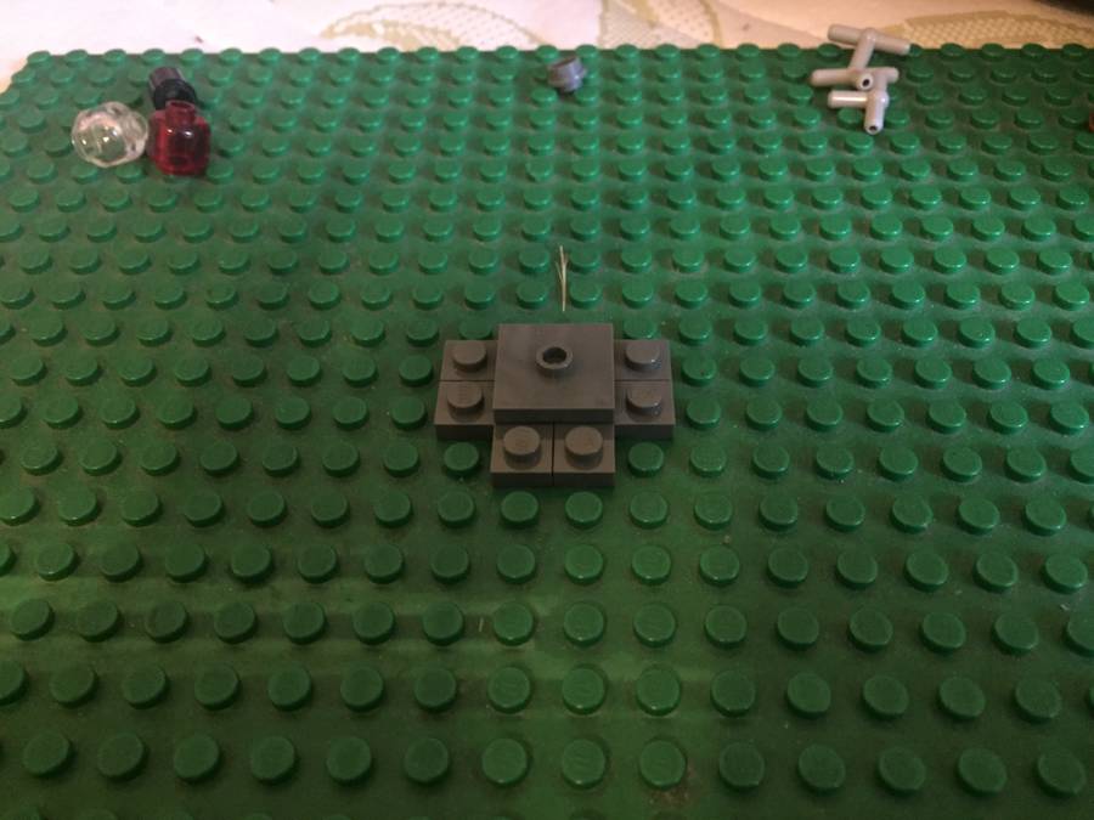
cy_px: 410
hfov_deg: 61.7
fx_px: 917
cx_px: 547
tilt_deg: -47.5
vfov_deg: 48.2
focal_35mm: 29
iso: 500
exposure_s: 1/17
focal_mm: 4.15
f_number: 2.2
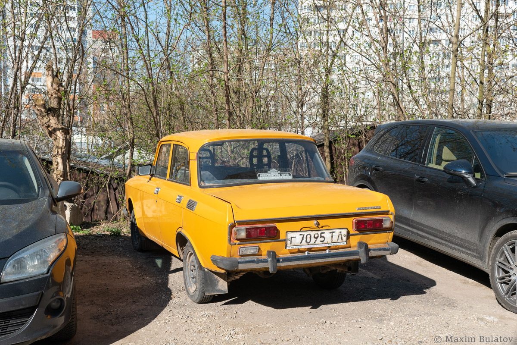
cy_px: 172
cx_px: 258
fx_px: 560
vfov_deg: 34.2
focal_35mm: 39
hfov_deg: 49.6
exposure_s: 1/250
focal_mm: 26
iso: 100
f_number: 8
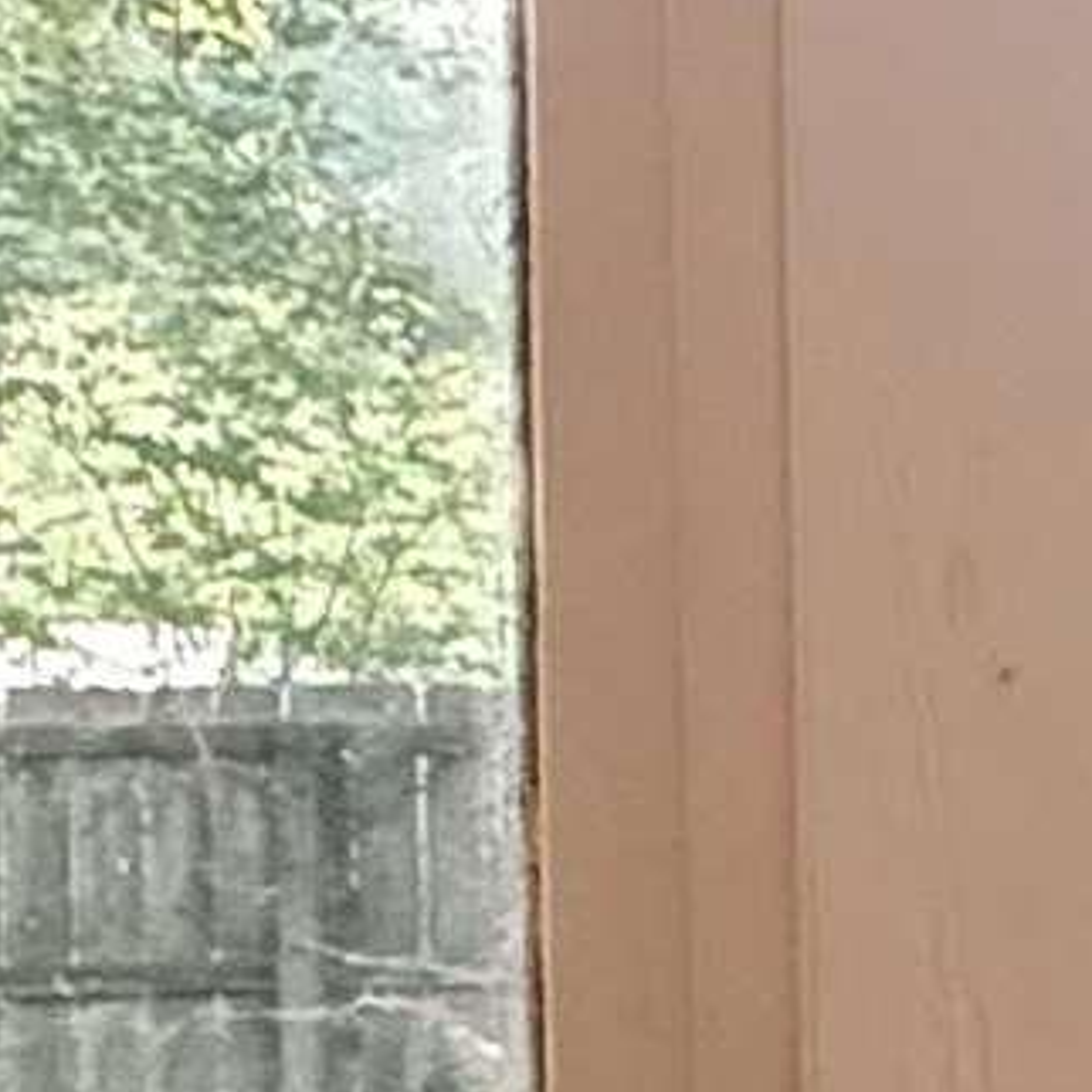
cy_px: 858
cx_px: 3873
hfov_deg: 9.2
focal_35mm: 118
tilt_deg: -1.0
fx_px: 4211
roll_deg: +1.4
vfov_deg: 14.7
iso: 640
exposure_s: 1/60
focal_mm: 2.22
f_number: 2.2
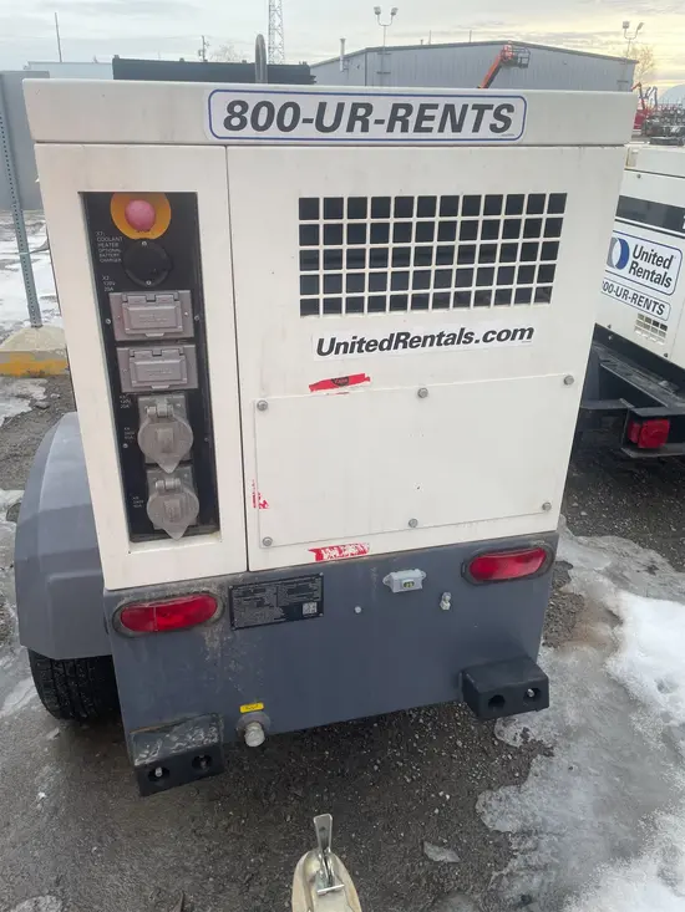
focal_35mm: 26
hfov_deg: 53.1
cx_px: 342
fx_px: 686
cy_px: 456
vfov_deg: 67.3
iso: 32
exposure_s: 1/690
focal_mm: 4.2
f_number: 1.6
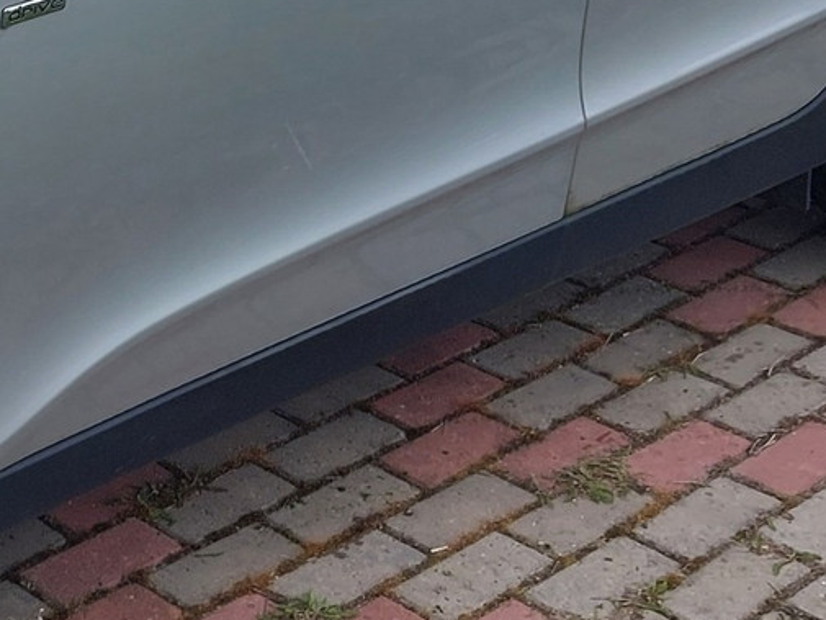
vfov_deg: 15.4
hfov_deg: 19.6
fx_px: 2267
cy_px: 95
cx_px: -131
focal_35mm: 95
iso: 20
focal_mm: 4.6
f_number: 1.8
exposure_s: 1/281
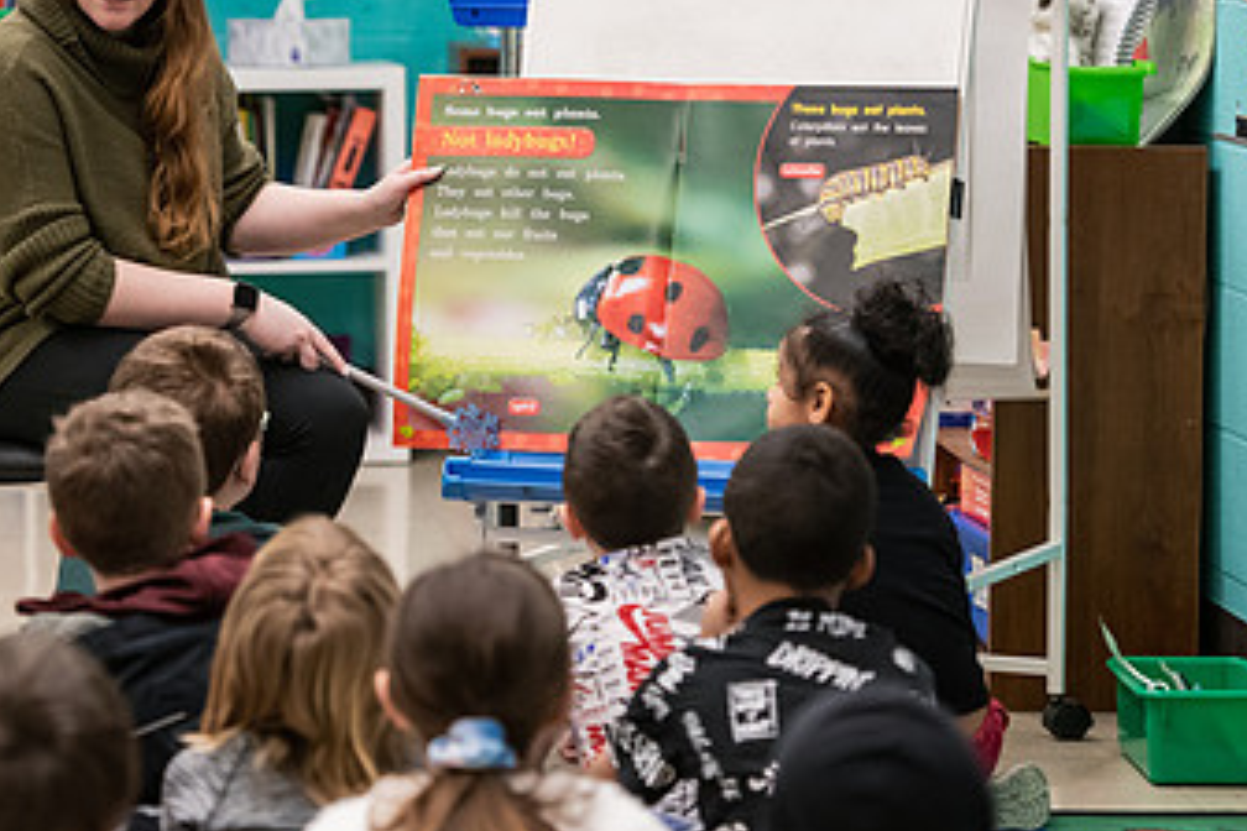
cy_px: 299
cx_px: 323
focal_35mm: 190
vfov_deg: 7.2
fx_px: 6581
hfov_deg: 10.8
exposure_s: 1/200
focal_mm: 110
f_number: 3.2
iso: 2500
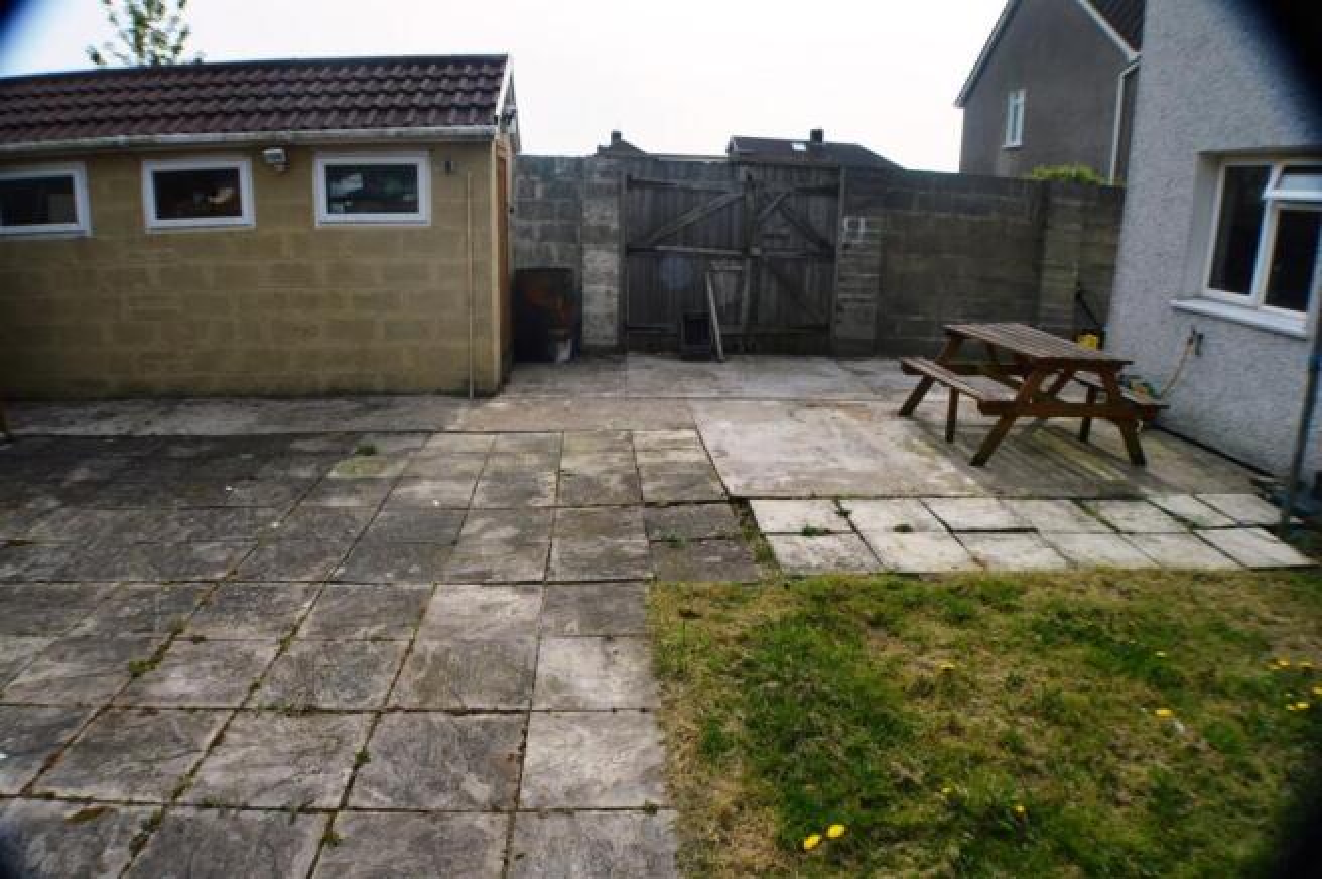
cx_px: 661
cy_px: 440
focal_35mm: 27
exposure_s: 1/250
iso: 100
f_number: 8
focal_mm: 18
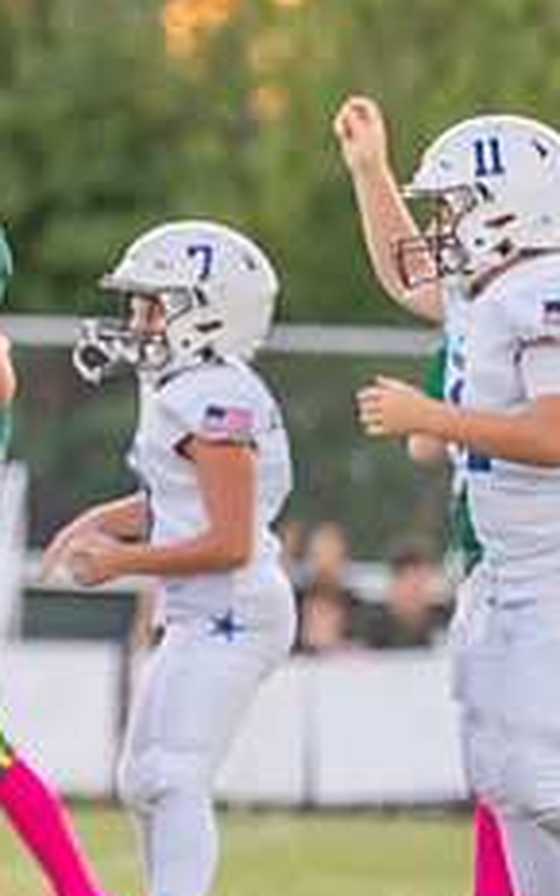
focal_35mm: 533
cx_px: -432
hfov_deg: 2.5
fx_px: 13015
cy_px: 336
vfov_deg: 3.9
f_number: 2.8
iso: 800
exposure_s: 1/1250
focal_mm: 182
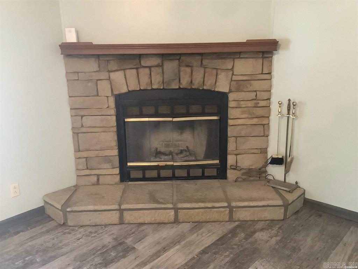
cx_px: 179
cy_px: 134
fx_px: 321
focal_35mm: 31
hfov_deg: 58.4
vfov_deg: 45.4
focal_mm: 3.3
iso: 500
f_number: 2.4
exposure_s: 1/30
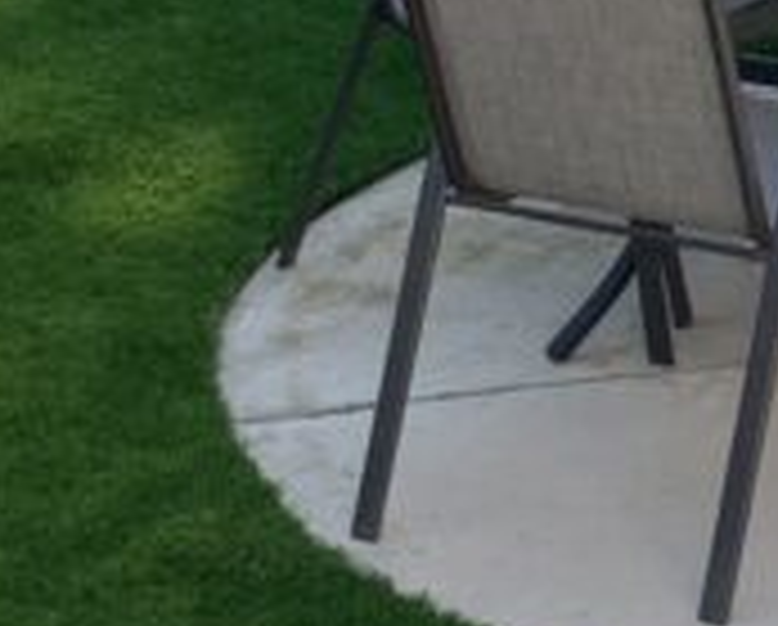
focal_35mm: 150
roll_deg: -1.5
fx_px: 3460
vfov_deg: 10.2
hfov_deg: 12.4
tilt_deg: -14.2
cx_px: 1057
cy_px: -32
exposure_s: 1/297
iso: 25
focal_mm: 4.25
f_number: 1.8
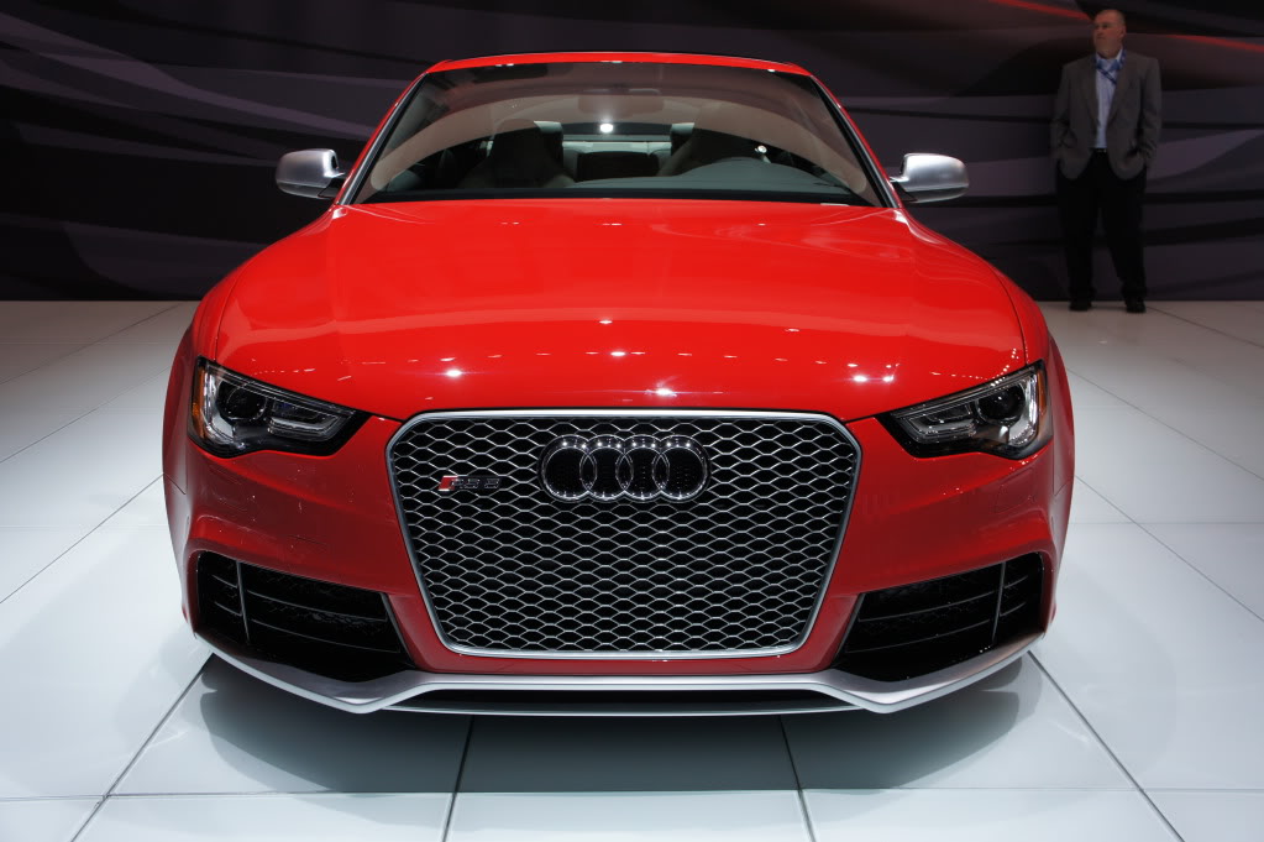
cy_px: 421
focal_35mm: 36
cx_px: 632
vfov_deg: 36.8
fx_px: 1263
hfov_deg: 53.2
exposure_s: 1/80
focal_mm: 24
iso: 200
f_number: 5.6
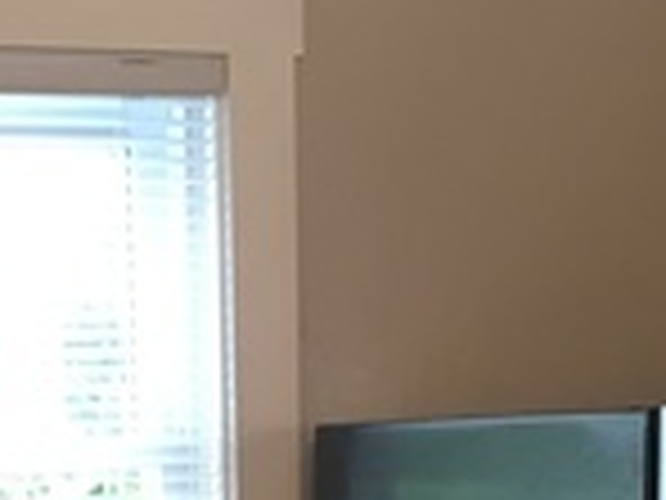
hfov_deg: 14.9
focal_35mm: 131
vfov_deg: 10.4
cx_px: 61
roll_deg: +2.4
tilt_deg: -13.3
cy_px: 1027
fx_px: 2520
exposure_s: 1/30
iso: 40
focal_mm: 4.15
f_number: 2.2
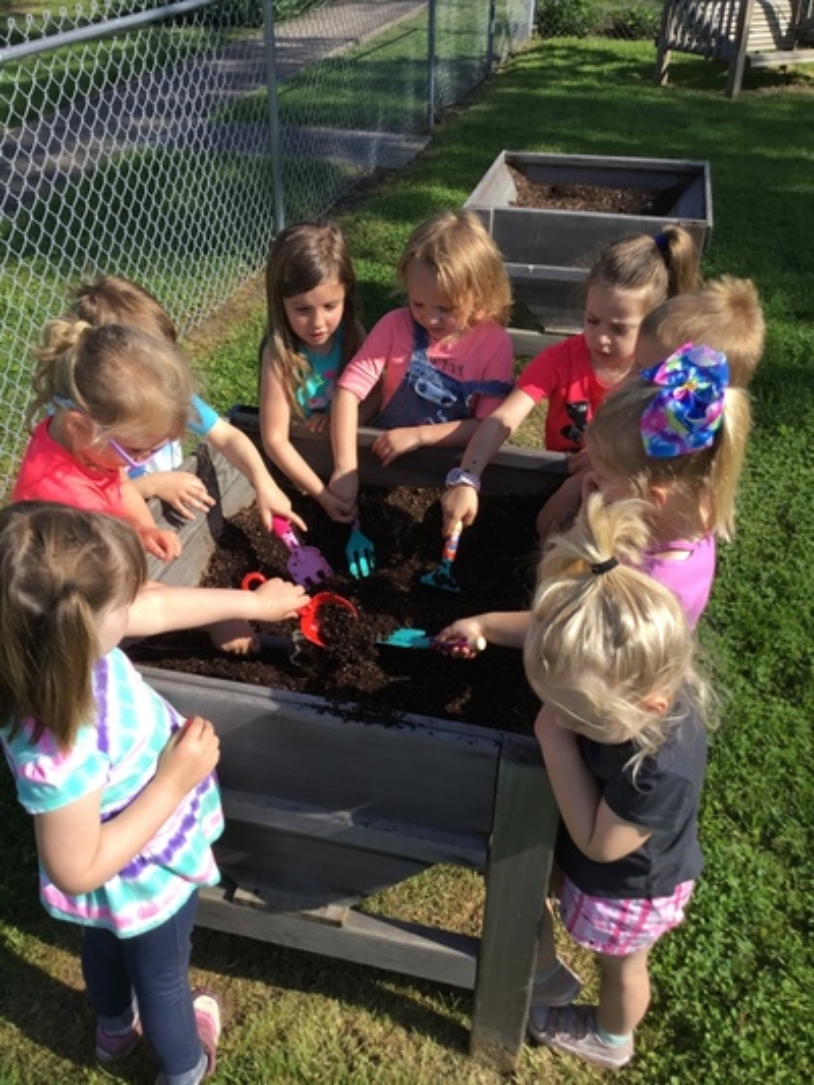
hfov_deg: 45.5
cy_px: 542
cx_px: 407
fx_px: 972
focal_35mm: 31
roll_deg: -1.4
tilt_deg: -33.5
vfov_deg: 58.3
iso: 25
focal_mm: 3.3
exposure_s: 1/858
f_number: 2.4
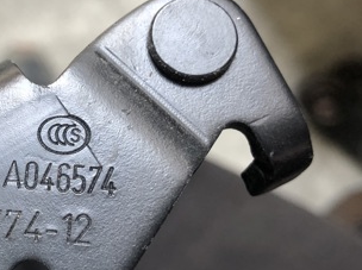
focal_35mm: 59
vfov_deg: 24.7
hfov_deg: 31.8
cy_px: 122
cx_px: 64
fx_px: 616
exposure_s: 1/30
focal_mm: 3.99
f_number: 1.8
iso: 32
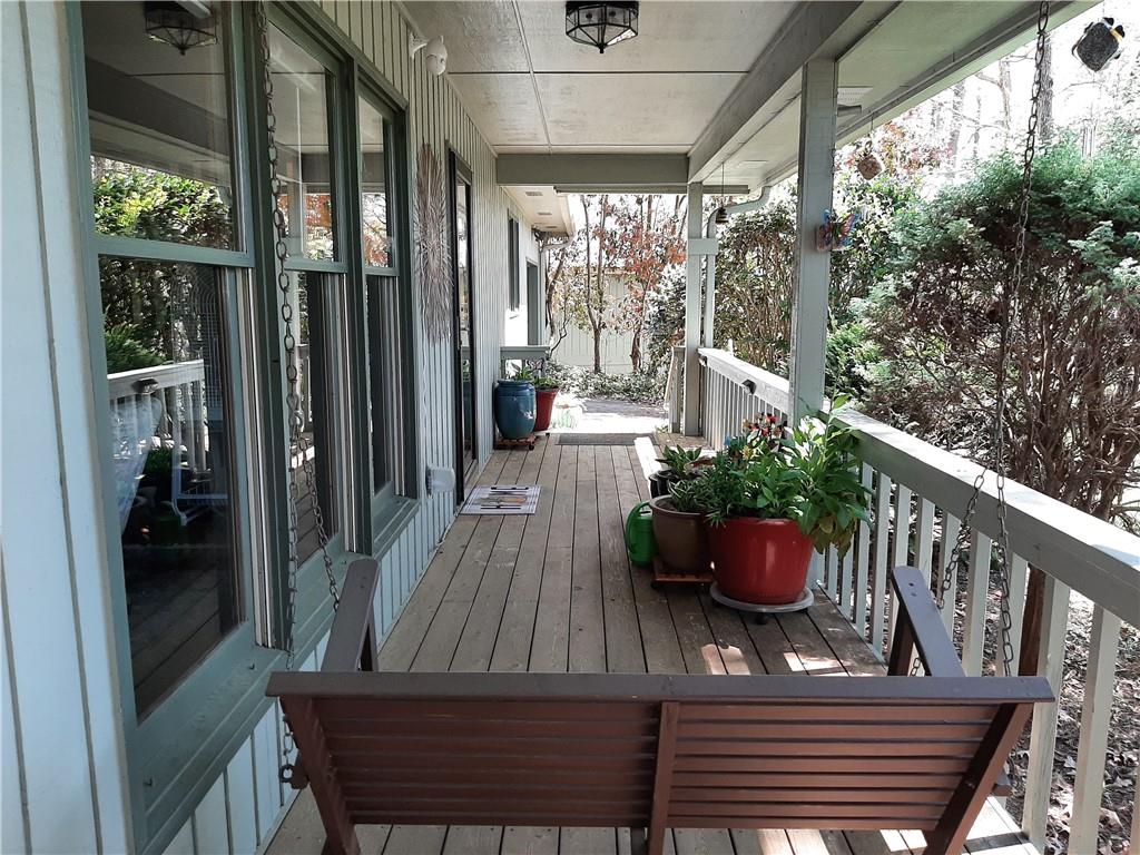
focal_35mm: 26
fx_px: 856
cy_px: 428
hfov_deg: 67.3
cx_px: 570
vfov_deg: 53.1
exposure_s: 1/120
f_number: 1.7
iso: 40
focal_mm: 3.93
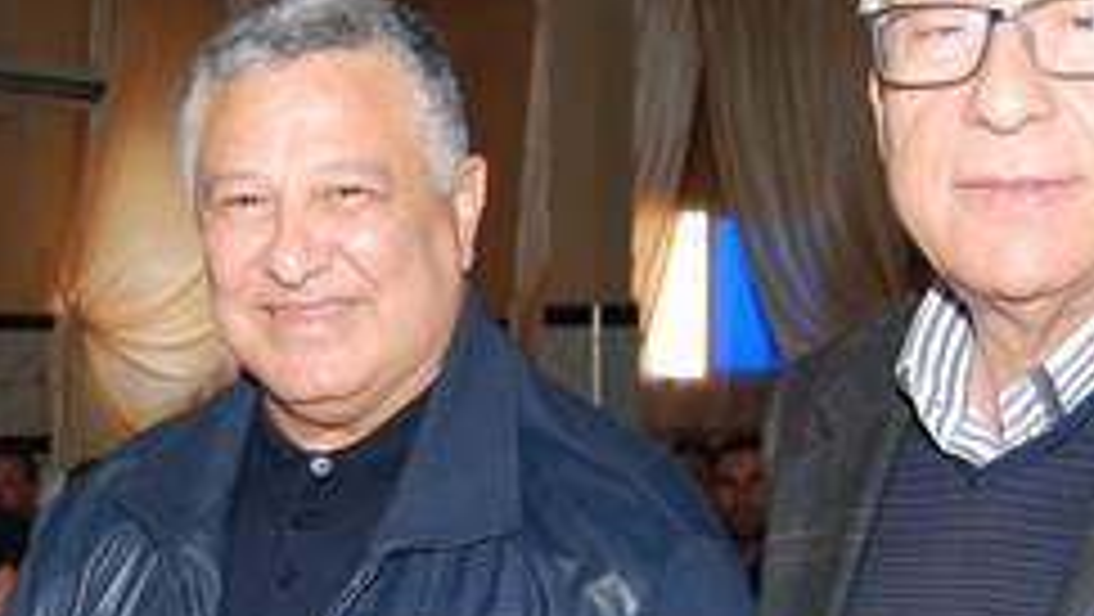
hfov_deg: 22.1
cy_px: 567
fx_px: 2768
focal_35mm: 95
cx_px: 234
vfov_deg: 12.6
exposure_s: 1/60
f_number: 4
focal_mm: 23
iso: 200
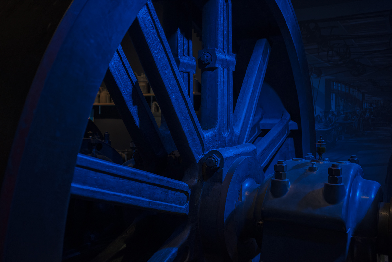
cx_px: 196
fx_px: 381
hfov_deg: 54.4
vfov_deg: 37.9
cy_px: 131
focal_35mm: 35
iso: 400
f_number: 1.4
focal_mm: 35
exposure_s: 1/160
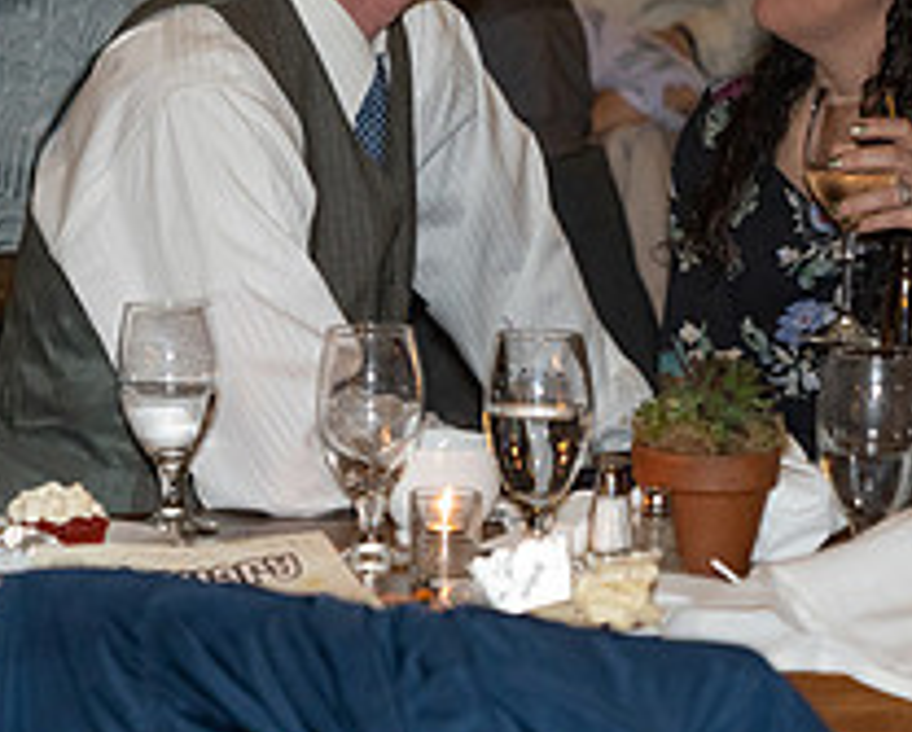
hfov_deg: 11.3
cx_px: 434
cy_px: 278
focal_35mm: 170
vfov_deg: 9.1
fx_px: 4595
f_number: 2.8
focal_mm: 65
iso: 2500
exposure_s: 1/250
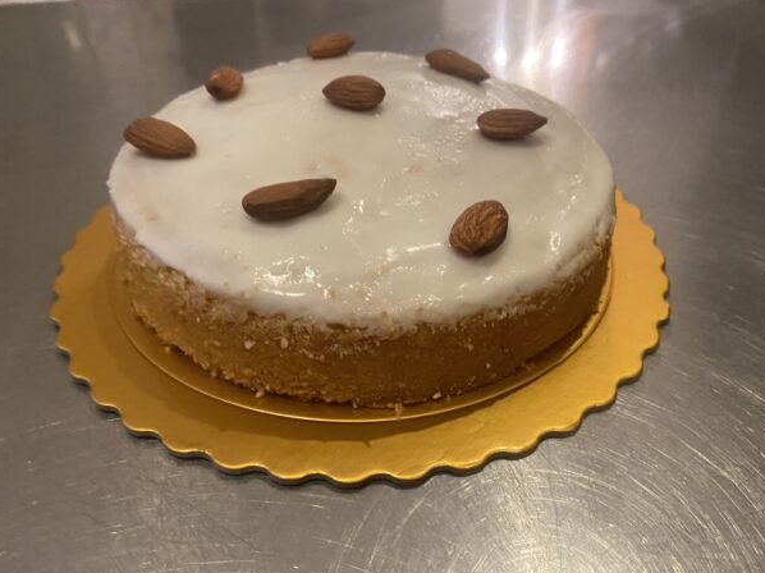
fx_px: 641
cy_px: 276
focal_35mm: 29
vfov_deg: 48.2
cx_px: 400
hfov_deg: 61.7
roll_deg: +0.8
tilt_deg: -36.4
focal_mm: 4.25
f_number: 1.8
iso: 400
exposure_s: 1/50
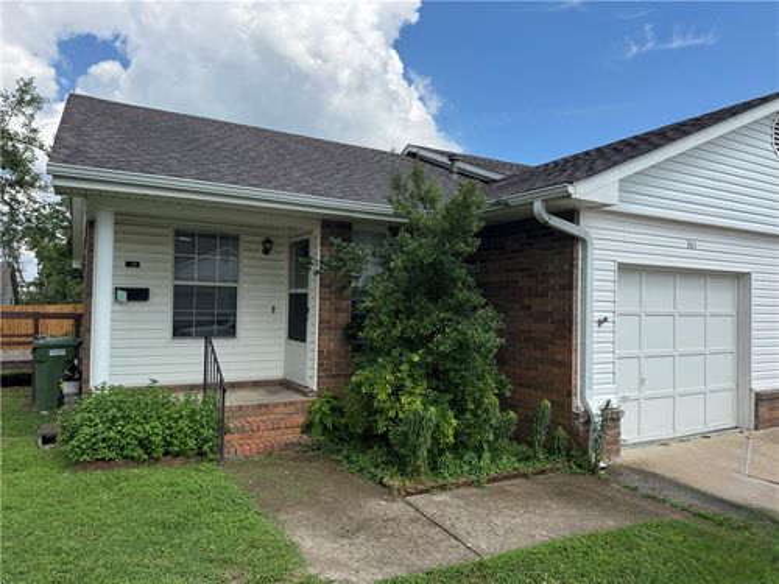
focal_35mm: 24
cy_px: 292
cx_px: 390
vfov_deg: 56.8
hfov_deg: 71.6
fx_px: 540
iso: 80
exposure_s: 1/3597
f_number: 1.78
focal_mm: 6.76
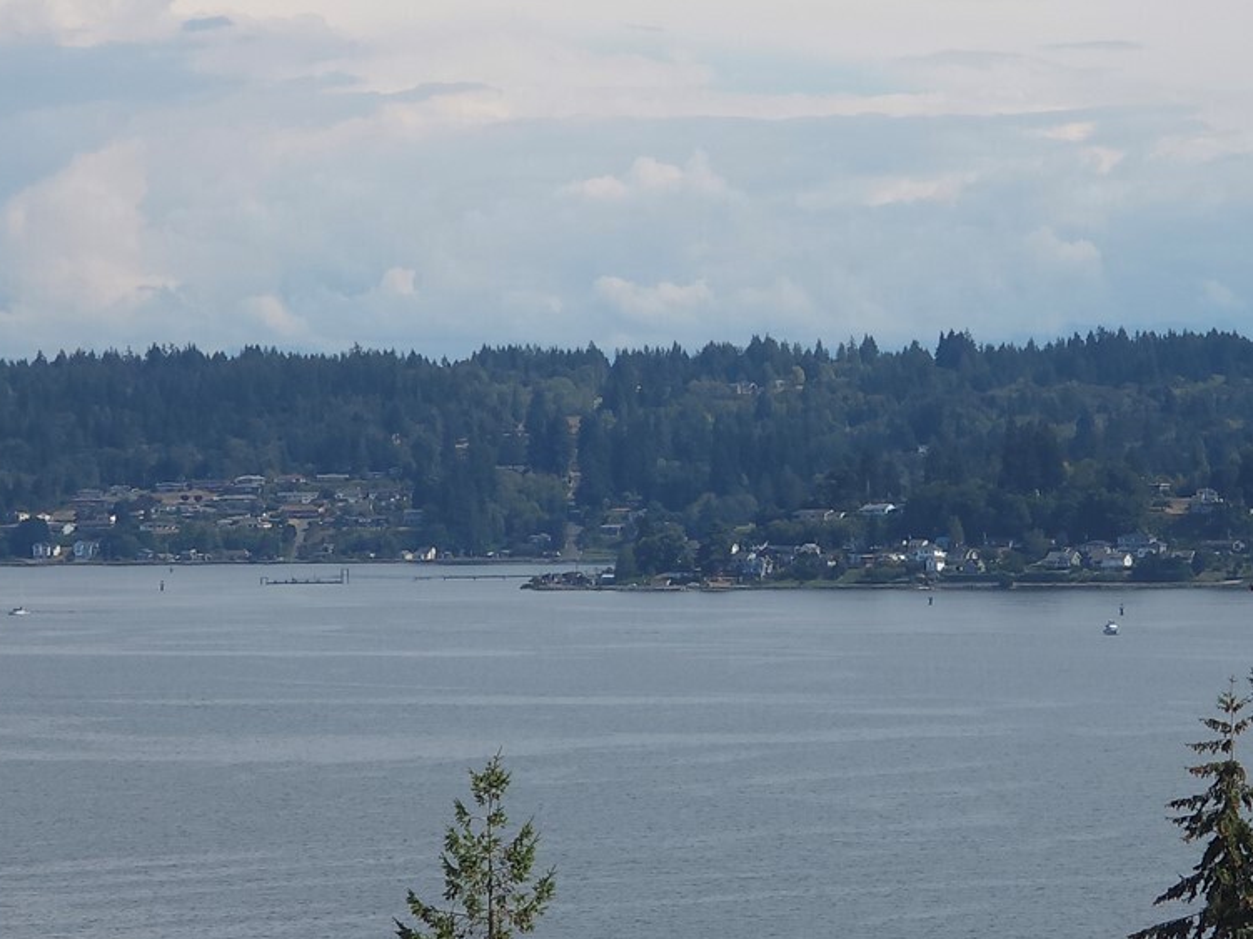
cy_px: 567
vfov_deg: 6.1
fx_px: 8867
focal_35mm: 245
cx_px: 989
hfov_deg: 8.1
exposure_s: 1/443
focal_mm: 18.6
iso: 32
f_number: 3.4
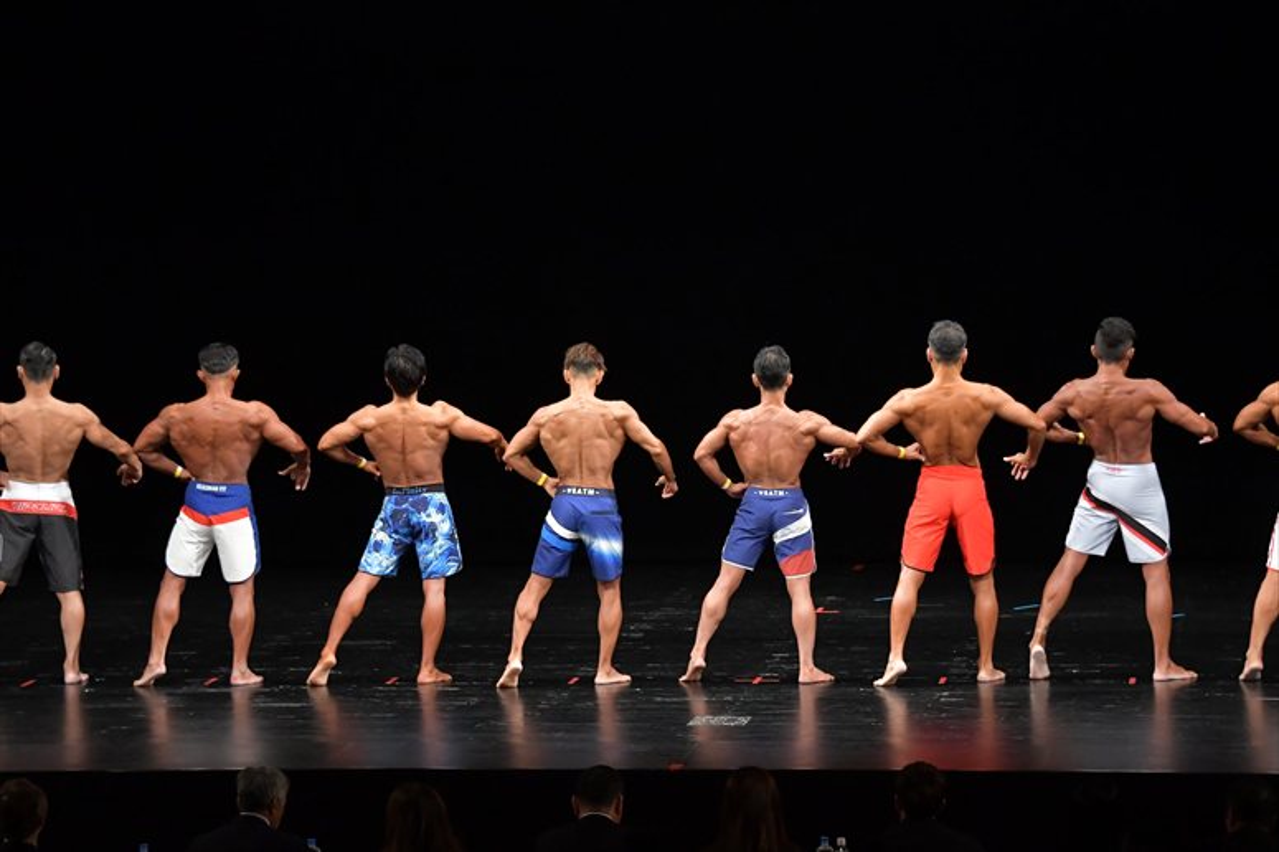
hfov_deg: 15.2
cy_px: 426
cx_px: 640
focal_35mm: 135
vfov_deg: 10.2
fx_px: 4794
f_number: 5.6
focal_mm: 90
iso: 3200
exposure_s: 1/400
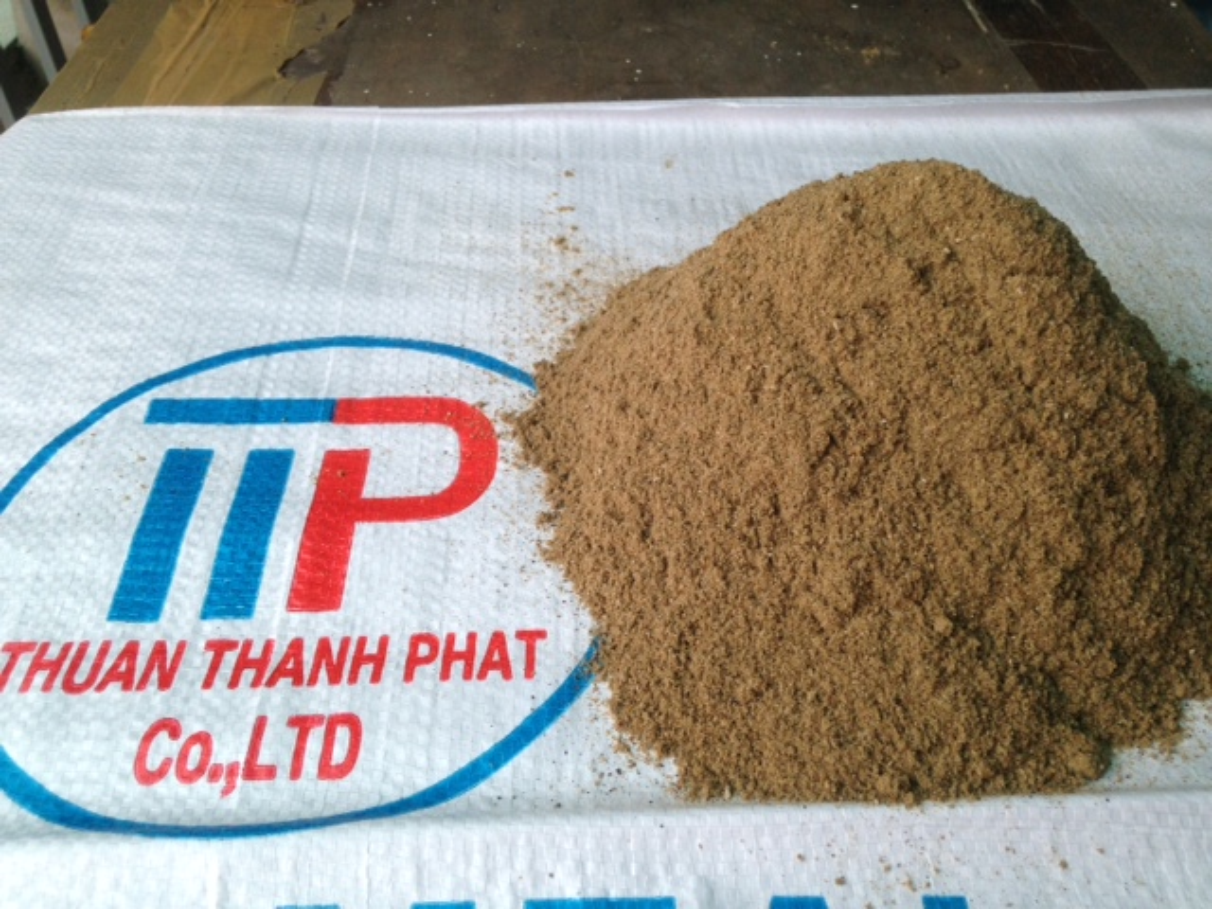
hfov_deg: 55.4
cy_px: 454
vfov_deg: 42.9
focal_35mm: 33
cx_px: 606
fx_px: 1155
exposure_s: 1/120
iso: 64
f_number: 2.4
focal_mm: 4.12
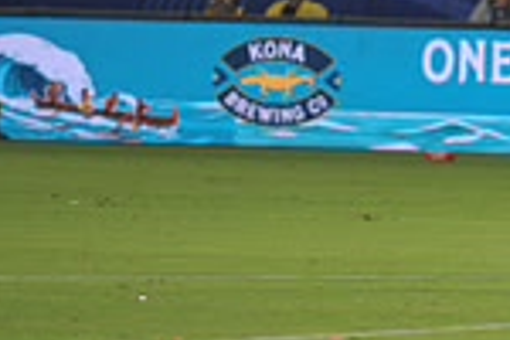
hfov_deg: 2.7
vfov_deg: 1.8
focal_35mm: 772
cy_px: 7
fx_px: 10936
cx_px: 738
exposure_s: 1/1000
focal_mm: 200
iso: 1250
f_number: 2.8
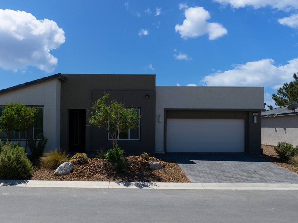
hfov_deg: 61.3
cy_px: 129
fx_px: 249
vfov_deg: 48.0
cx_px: 125
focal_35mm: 29
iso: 100
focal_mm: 12.29
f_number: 2.8
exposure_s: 1/2000
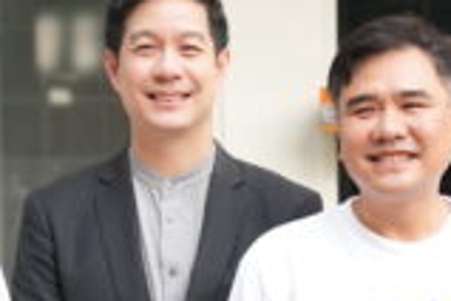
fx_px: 2668
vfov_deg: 6.4
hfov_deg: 9.7
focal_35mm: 213
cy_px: 322
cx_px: 281
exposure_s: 1/800
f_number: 4
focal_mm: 53
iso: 1000
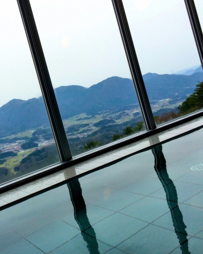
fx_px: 285
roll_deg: +15.4
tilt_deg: -2.4
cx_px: 52
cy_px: 127
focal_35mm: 38
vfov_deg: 47.9
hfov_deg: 38.2
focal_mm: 4.15
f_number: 2.2
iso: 32
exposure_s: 1/483
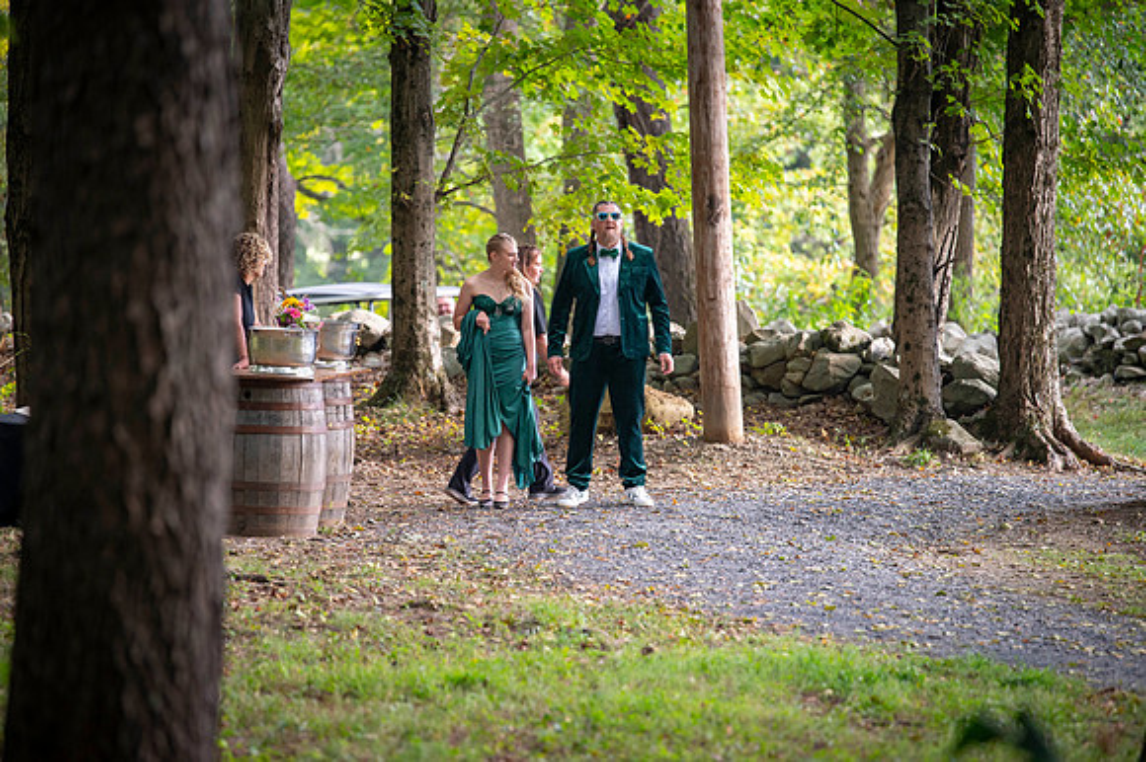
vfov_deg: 6.7
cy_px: 381
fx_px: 6550
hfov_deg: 10.0
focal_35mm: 206
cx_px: 573
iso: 1600
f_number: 3.2
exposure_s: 1/80
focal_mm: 200
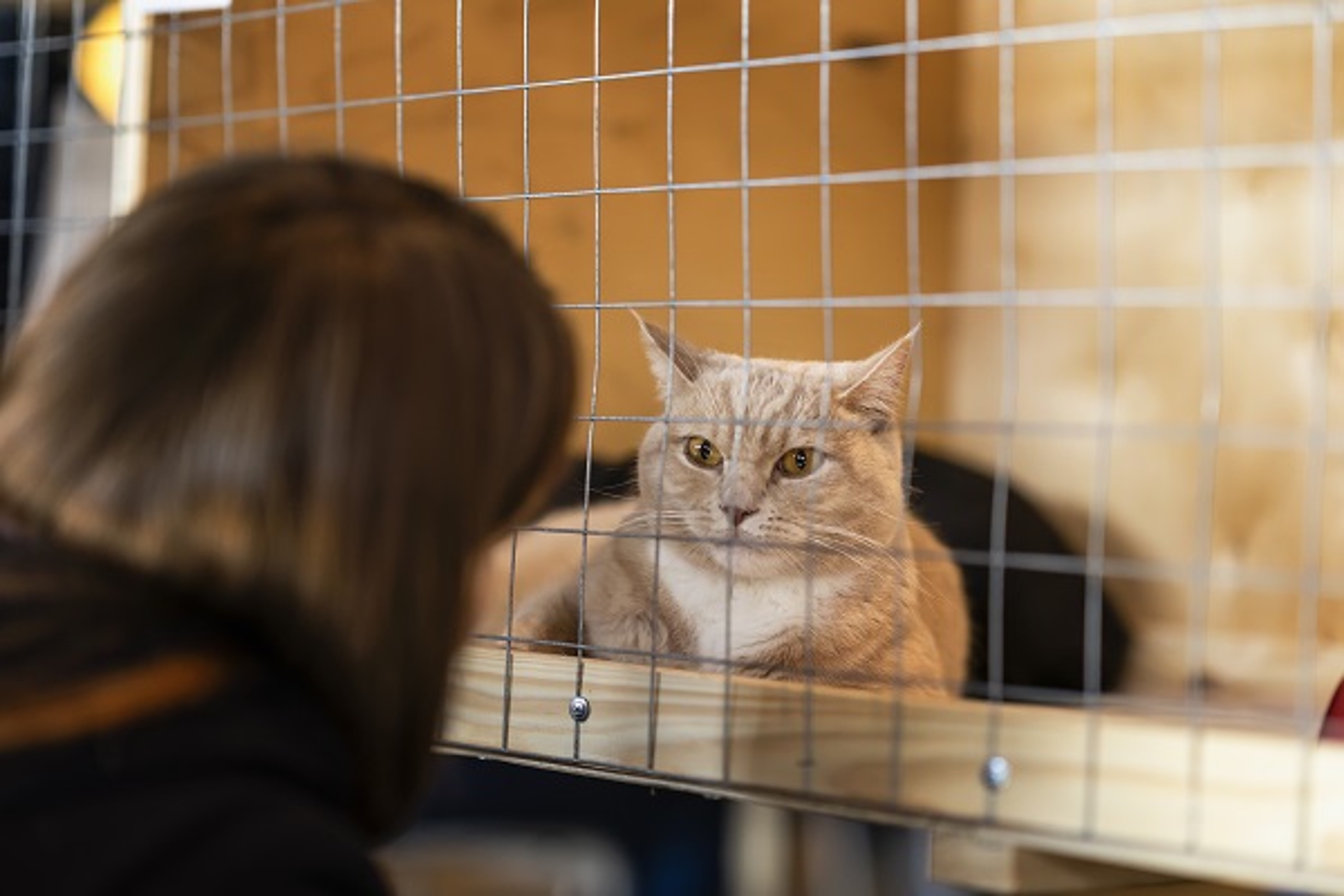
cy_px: 448
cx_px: 672
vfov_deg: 16.1
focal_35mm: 85
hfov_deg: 23.9
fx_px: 3173
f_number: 2
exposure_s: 1/100
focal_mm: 85
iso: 250
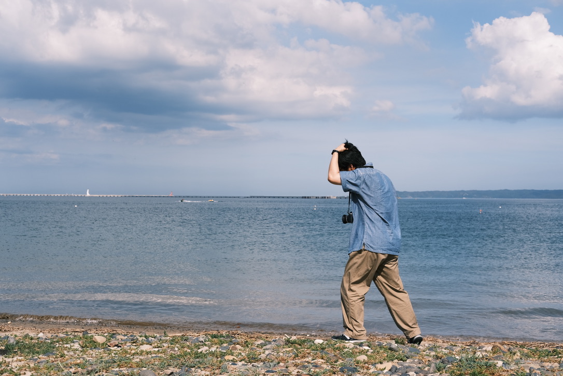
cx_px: 282
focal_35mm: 53
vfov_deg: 25.5
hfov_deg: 37.5
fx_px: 829
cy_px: 188
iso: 160
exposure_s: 1/1000
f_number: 5.6
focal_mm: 35
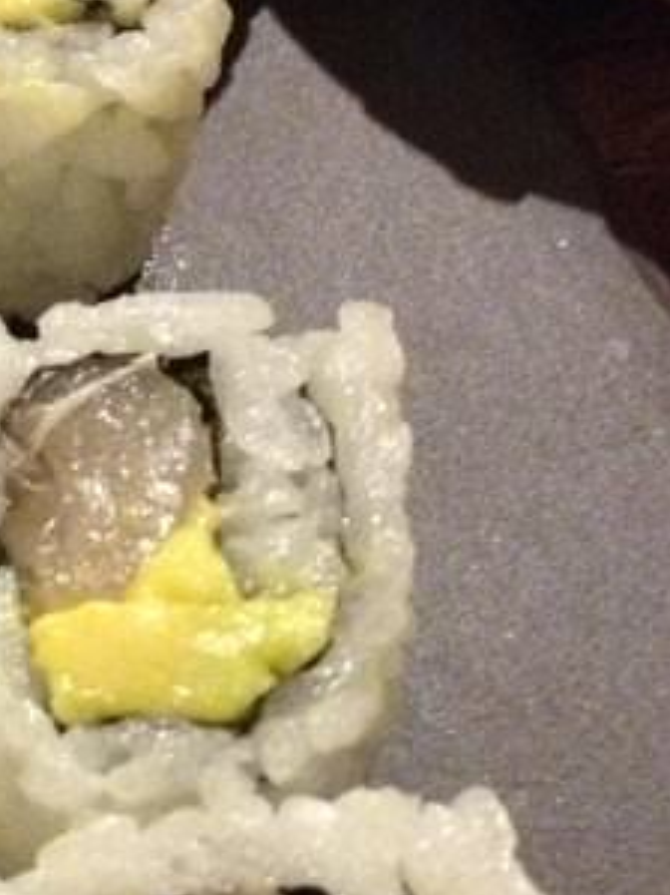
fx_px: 3099
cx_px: -305
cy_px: 542
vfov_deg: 16.4
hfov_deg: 11.8
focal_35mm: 120
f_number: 2.4
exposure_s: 1/15
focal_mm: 4.28
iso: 800
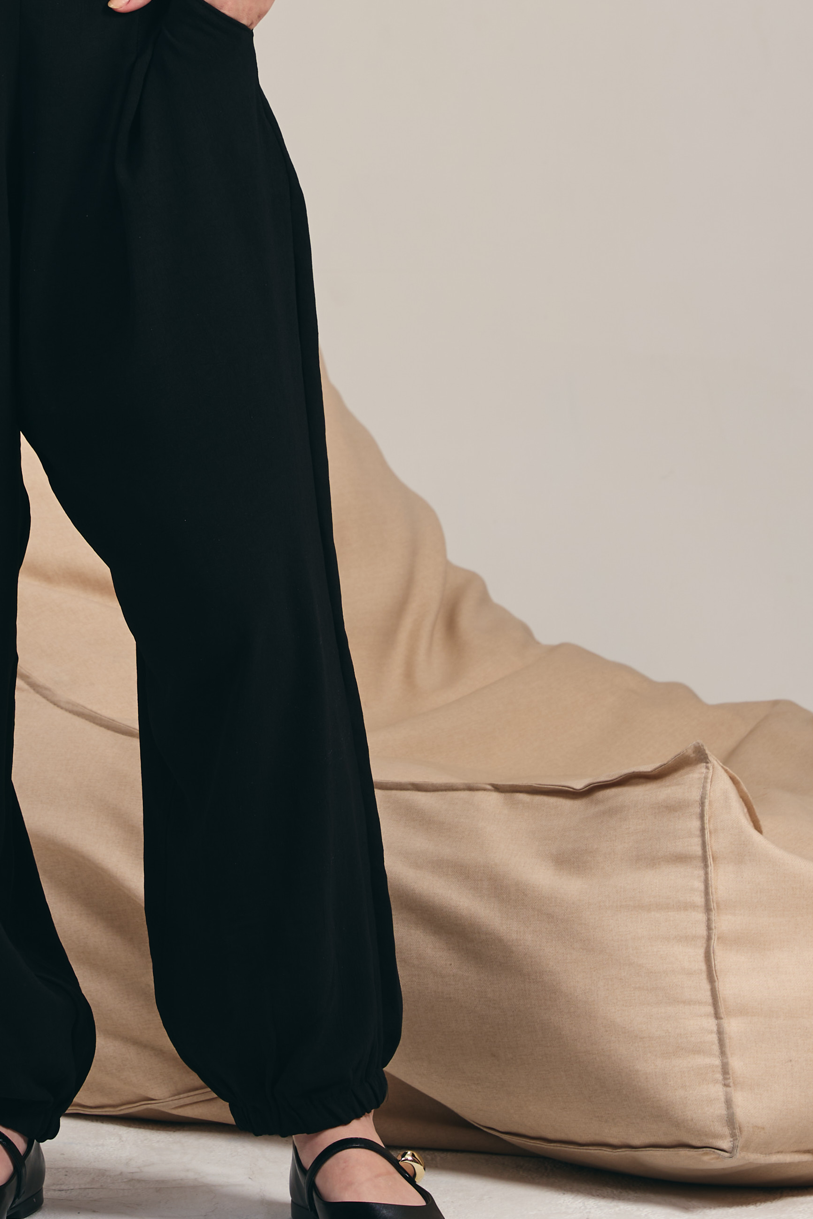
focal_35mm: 178
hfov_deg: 7.7
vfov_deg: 11.5
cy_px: 52
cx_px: 157
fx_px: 6014
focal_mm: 67.6
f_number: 7.1
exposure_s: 1/125
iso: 125
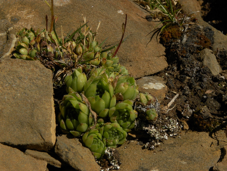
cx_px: 114
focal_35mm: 75
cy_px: 86
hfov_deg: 26.0
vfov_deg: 19.6
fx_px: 492
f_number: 8
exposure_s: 1/500
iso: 64
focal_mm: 13.4
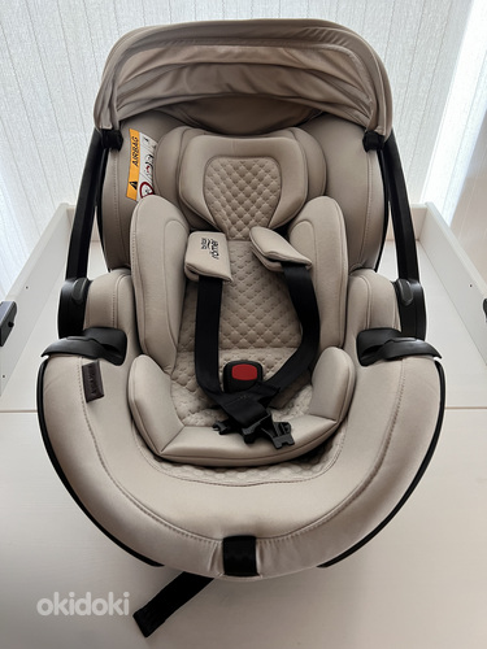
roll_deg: -0.4
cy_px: 324
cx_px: 244
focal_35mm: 26
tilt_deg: -40.7
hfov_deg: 53.1
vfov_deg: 67.3
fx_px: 488
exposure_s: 1/50
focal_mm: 5.7
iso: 250
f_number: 1.5
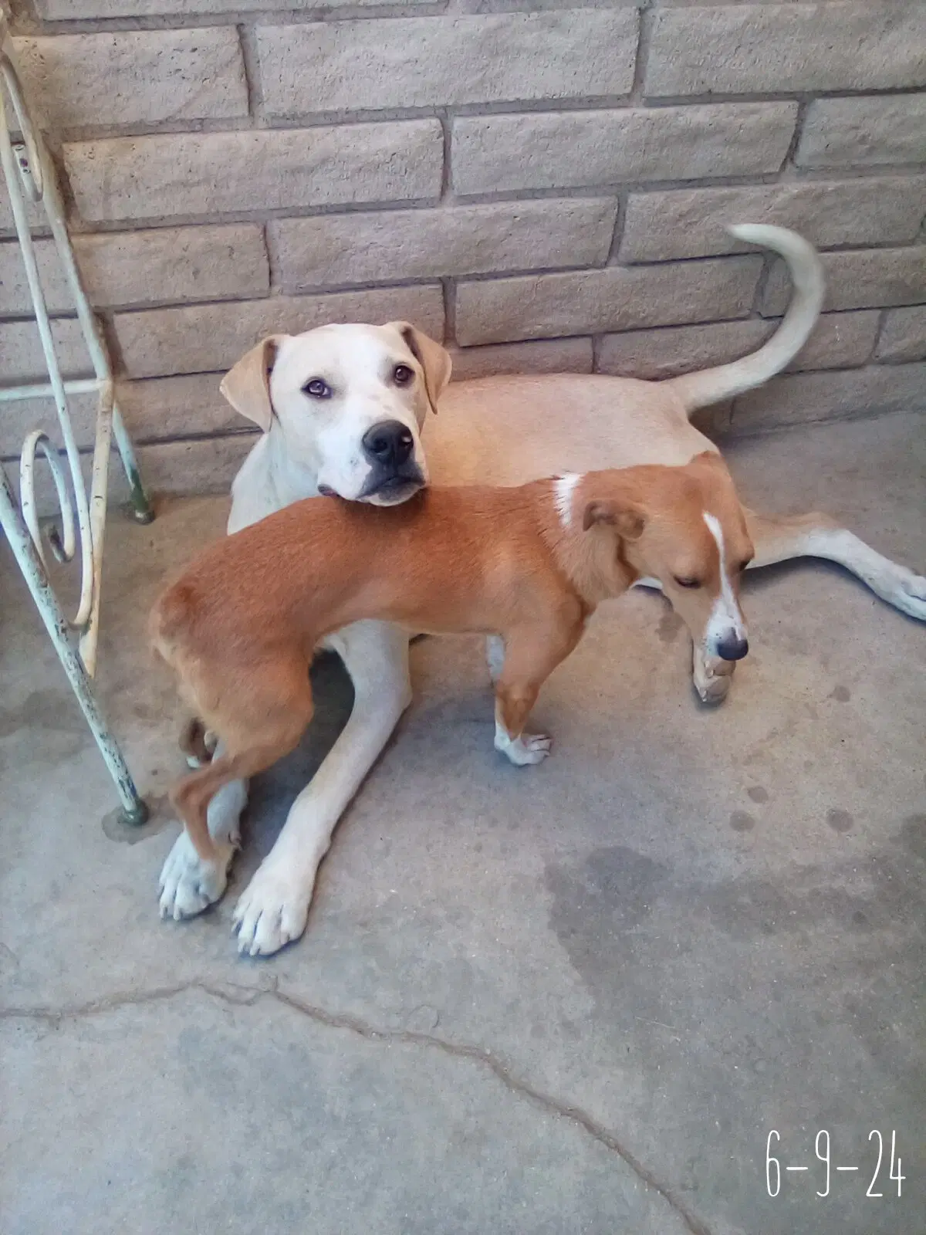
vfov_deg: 63.4
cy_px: 618
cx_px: 463
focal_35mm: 28
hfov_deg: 49.7
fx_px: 999
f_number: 2.2
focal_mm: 2.27
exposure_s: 1/104
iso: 69
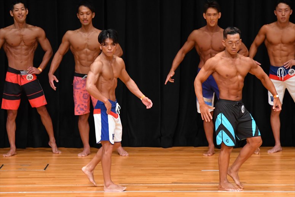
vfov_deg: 4.8
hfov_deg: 7.2
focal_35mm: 285
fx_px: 2334
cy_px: 98
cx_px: 148
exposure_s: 1/400
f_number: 5.6
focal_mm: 190
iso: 4000
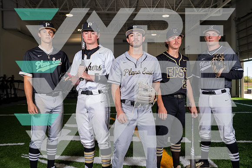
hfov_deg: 49.5
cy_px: 84
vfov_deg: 34.2
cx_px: 126
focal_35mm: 39
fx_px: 273
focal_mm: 39
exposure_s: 1/200
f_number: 5.6
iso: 200
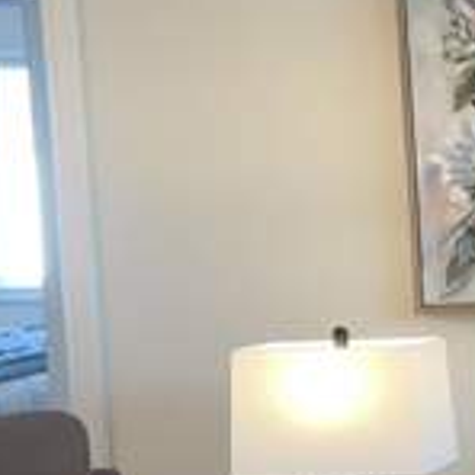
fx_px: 1925
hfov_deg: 12.7
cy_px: 408
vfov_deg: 14.0
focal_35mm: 124
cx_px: 883
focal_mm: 5.7
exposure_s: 1/39
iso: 32
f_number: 1.5
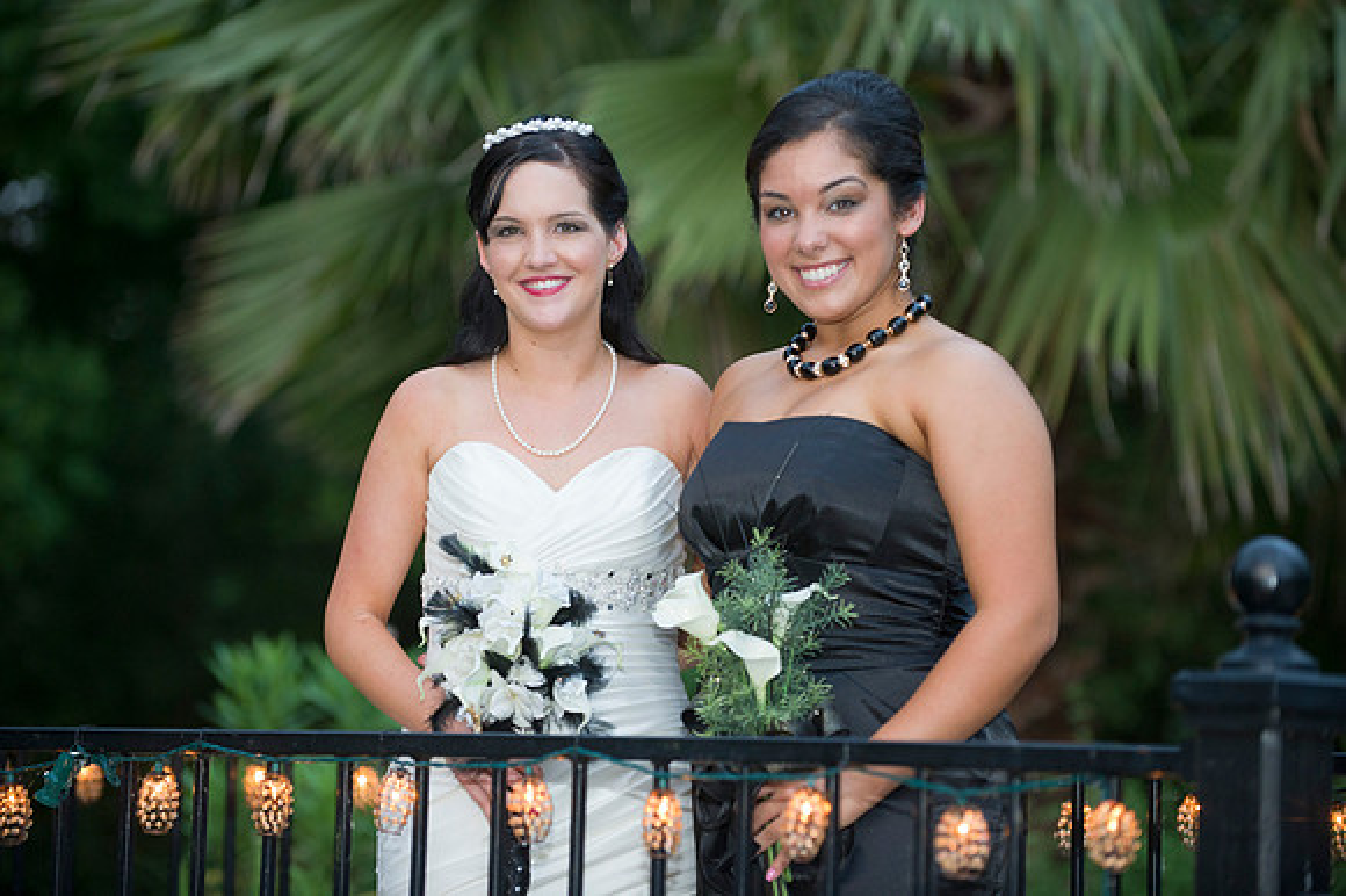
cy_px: 448
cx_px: 673
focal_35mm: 135
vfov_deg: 10.1
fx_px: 5044
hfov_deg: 15.2
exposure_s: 1/160
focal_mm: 135
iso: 1250
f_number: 2.8
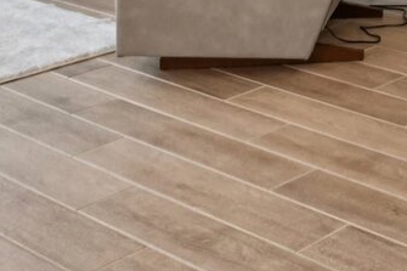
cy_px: -310
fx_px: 983
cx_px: 633
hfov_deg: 19.8
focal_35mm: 87
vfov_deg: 13.1
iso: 800
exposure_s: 1/40
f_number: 8
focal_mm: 18
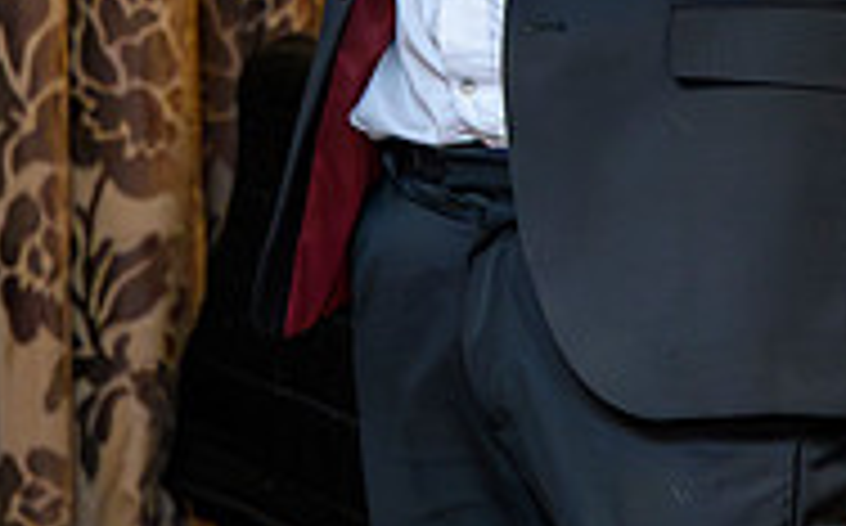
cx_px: 228
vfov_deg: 4.2
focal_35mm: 308
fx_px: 7093
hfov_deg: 6.8
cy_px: -390
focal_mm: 86
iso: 11400
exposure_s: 1/200
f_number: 4
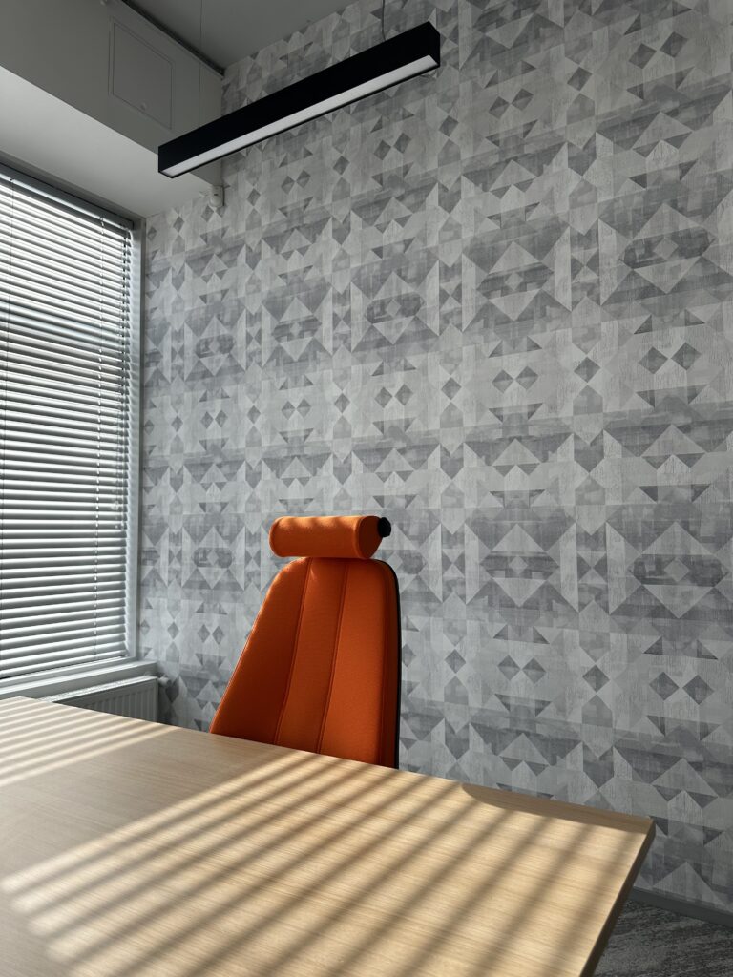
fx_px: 678
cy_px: 488
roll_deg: +1.5
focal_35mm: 24
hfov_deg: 56.8
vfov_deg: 71.6
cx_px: 366
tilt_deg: +5.1
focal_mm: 6.86
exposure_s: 1/587
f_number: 1.78
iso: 80
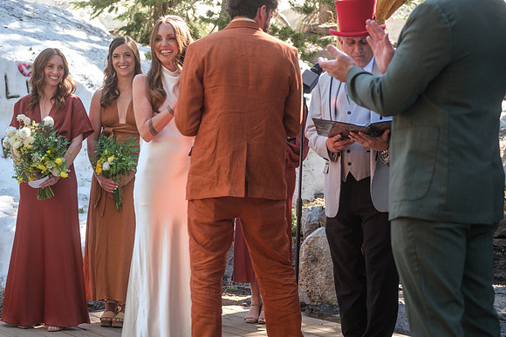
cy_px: 168
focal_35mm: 75
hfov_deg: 27.0
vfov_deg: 18.2
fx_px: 1054
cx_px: 253
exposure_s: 1/200
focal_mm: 50
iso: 400
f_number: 3.6
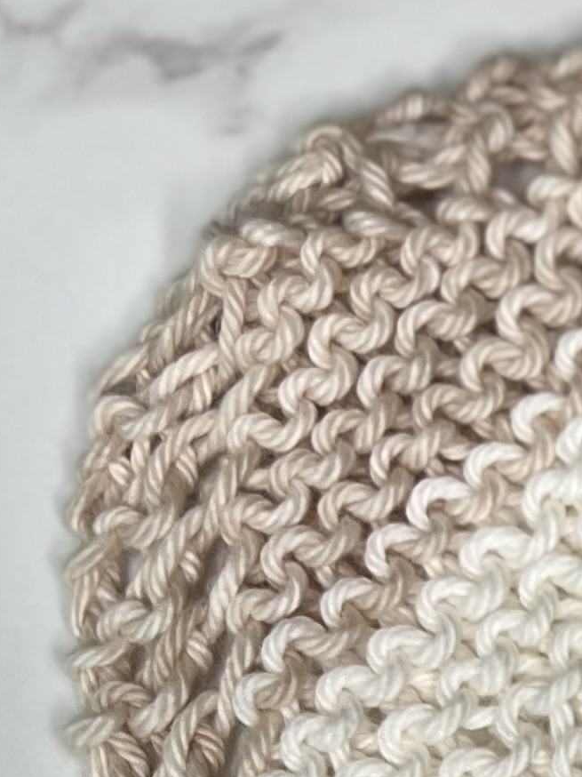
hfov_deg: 11.1
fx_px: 2691
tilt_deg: -79.6
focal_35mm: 120
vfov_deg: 15.4
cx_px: 1216
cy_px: 1093
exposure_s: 1/120
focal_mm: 5.7
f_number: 1.5
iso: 50
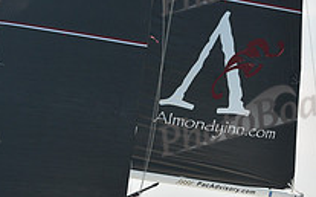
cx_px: 81
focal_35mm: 229
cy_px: 218
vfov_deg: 5.7
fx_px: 1971
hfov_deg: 9.2
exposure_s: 1/1250
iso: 320
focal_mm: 80
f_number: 5
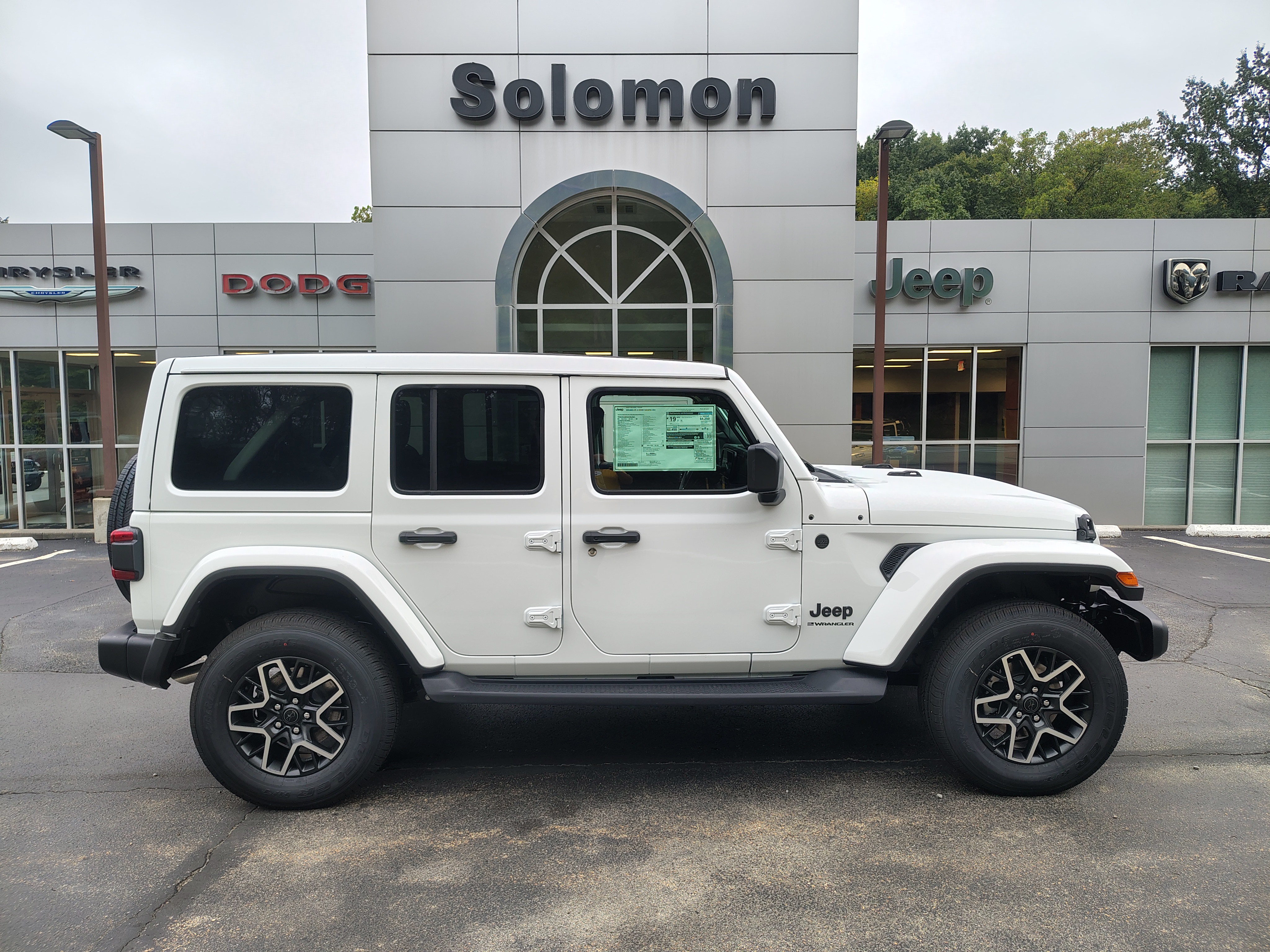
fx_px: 881
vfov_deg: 56.8
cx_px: 635
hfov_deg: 71.6
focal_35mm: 24
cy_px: 476
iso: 108
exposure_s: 1/111
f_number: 1.8
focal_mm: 5.56
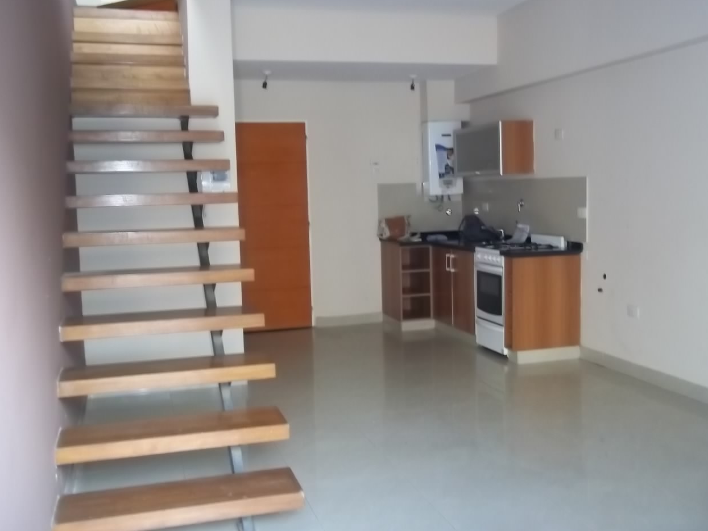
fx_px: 757
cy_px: 260
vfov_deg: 38.7
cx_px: 351
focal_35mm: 37
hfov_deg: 50.1
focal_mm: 6.5
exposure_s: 1/30
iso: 250
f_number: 3.1
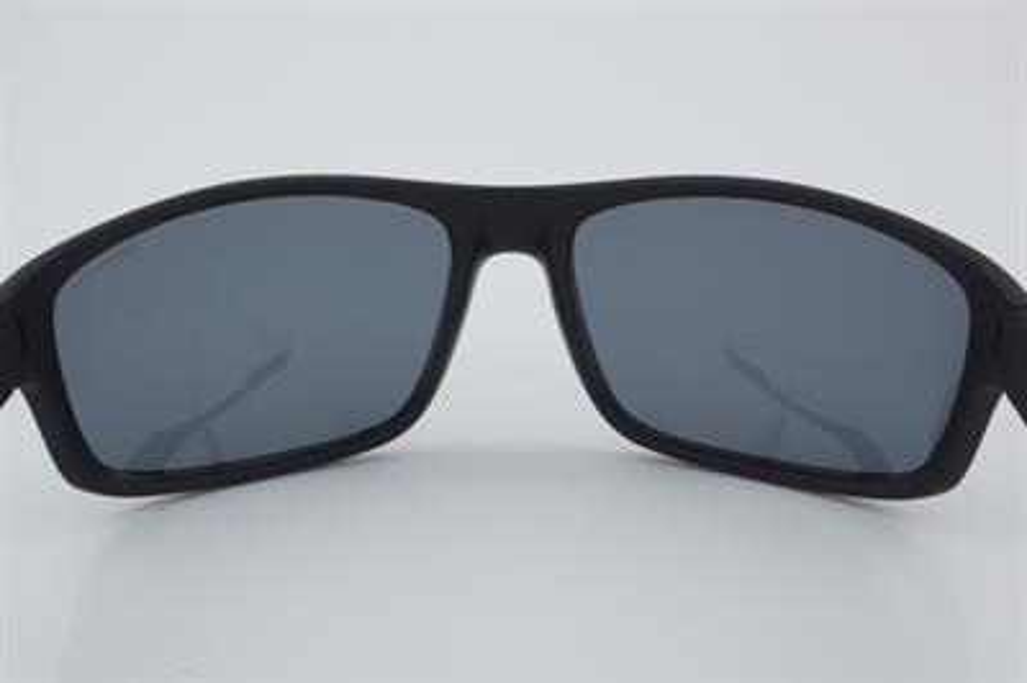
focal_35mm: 60
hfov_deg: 33.4
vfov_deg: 22.6
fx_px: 1710
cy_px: 342
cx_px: 514
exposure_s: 1/4
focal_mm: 40
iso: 100
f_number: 32
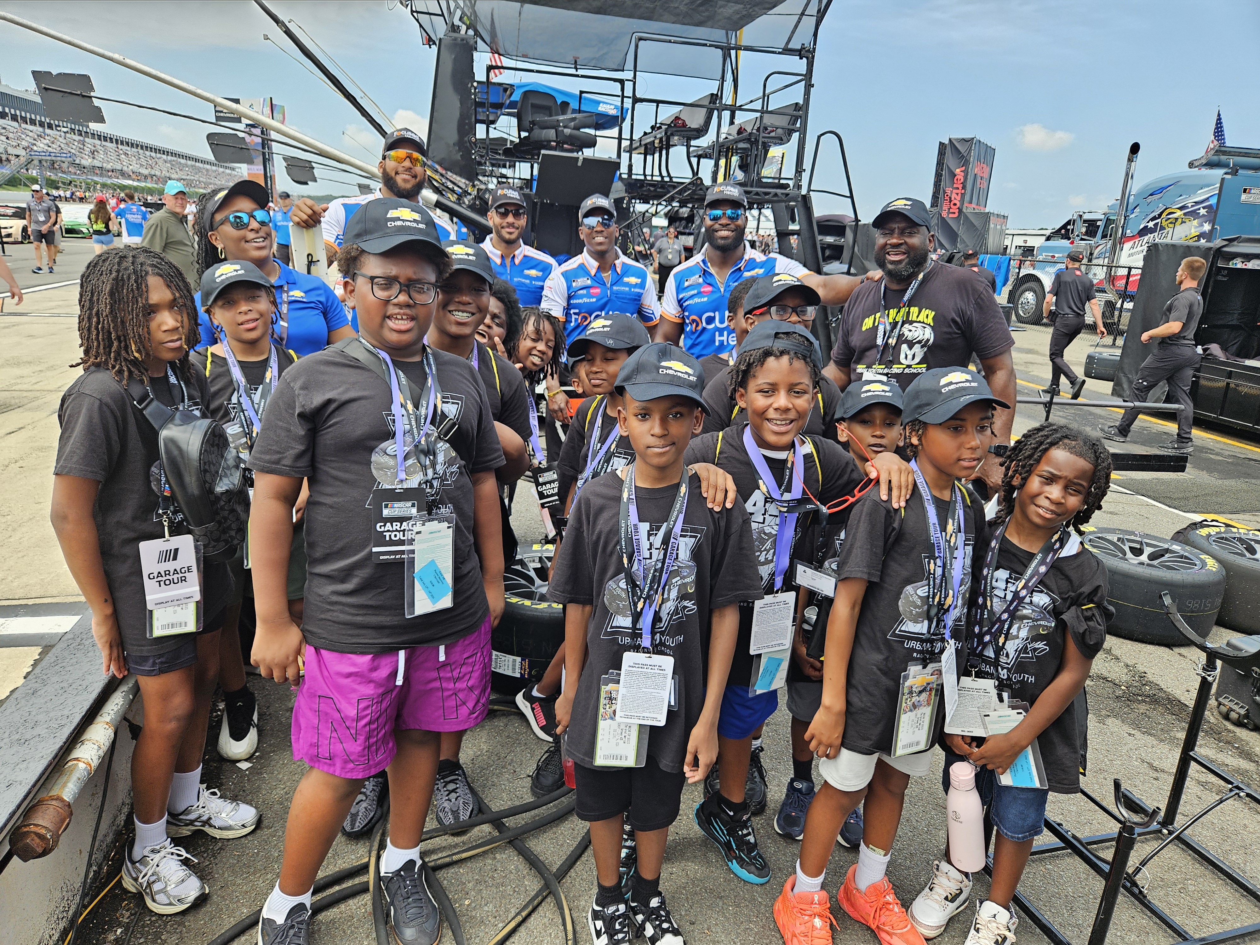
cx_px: 630
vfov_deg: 58.9
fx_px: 837
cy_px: 472
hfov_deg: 73.9
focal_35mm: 23
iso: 32
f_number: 1.8
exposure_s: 1/571
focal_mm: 5.4
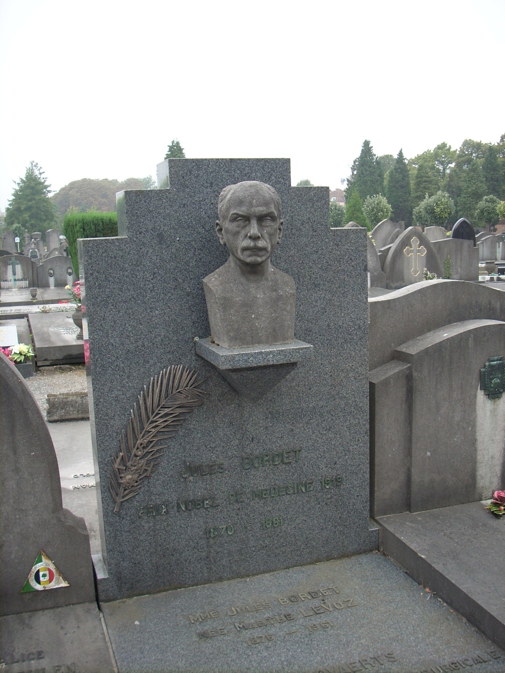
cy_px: 336
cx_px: 252
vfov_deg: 50.1
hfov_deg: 38.7
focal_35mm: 37
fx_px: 720
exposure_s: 1/92.5
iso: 64
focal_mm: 6.2
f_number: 2.8
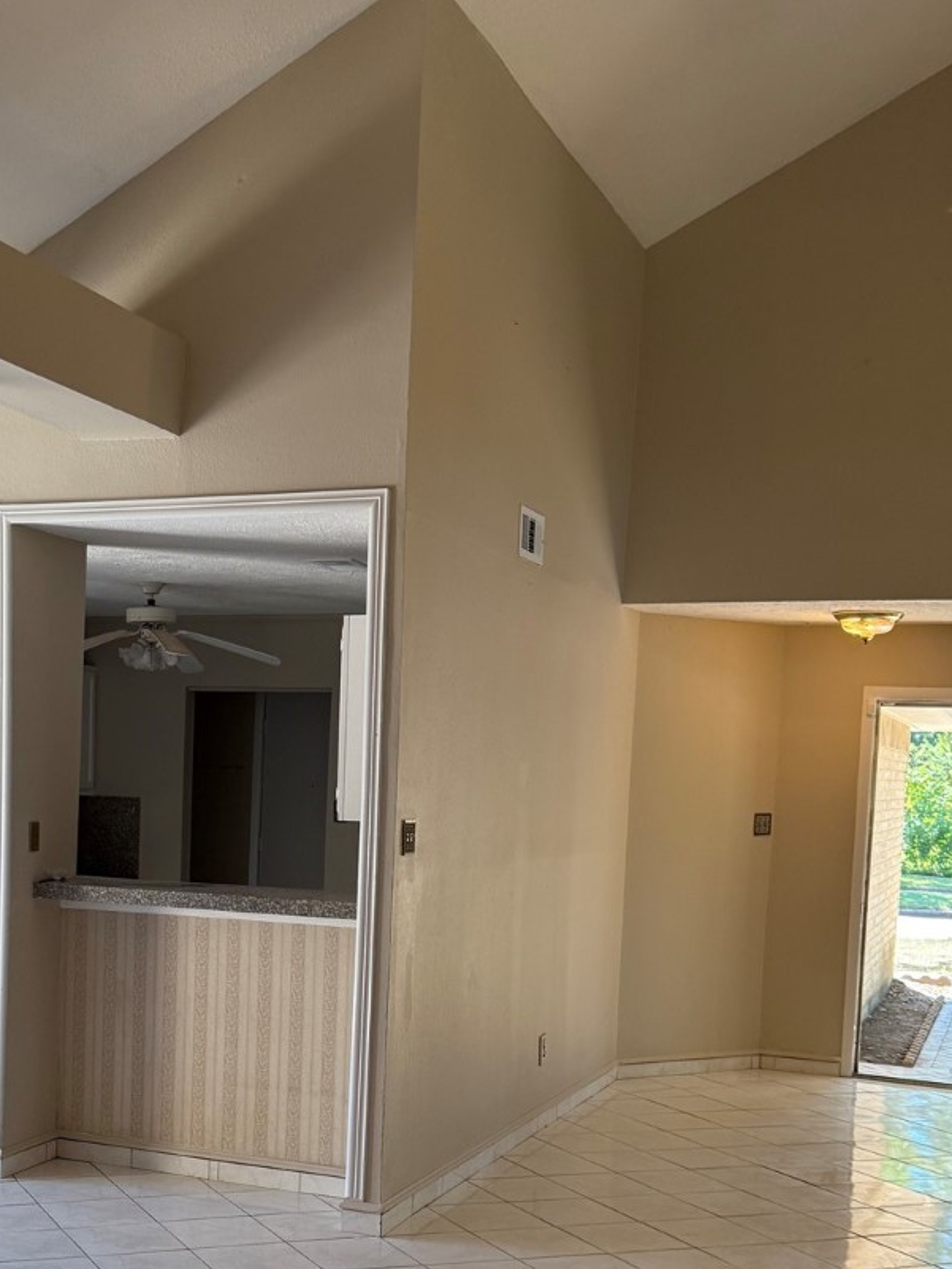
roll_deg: -1.9
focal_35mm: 46
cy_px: 901
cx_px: 231
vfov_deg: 40.4
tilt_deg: -3.3
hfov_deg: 31.0
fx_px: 1686
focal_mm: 6.76
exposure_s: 1/224
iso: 125
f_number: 1.78
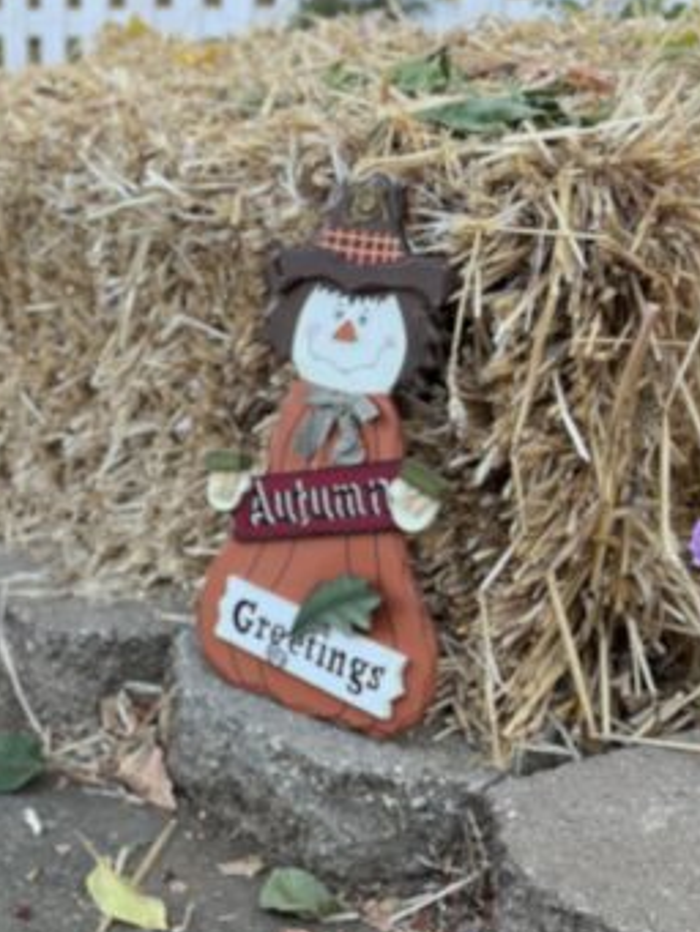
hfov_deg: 22.7
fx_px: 1644
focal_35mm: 61
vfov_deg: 31.6
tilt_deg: -18.5
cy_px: 536
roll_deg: +0.9
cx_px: -68
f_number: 1.5
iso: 32
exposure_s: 1/149
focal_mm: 5.7
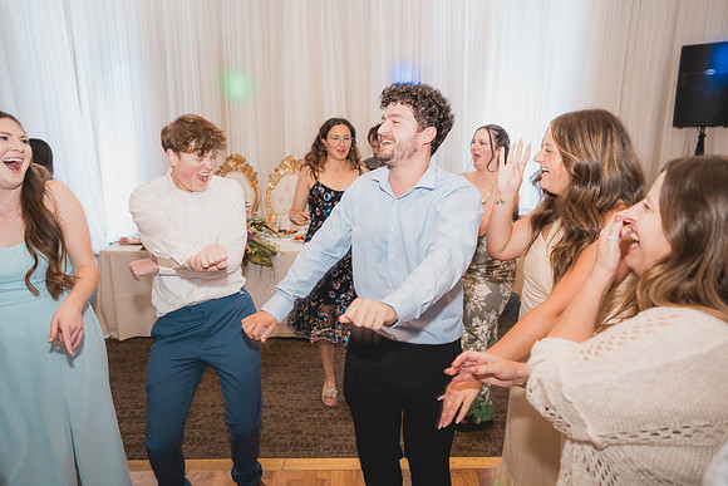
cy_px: 243
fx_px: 566
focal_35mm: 28
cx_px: 364
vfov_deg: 46.4
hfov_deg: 65.5
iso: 2500
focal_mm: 28
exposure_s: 1/40
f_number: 2.8
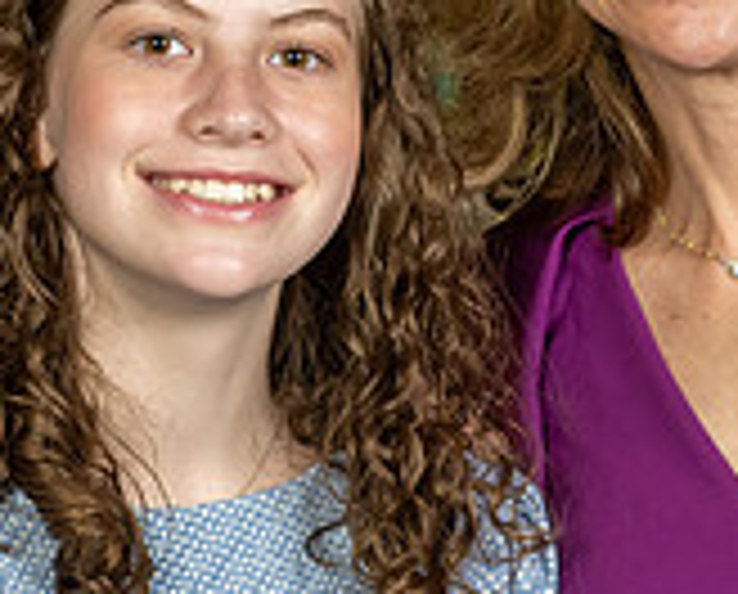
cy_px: 240
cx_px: 38
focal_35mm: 286
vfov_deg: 5.4
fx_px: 6262
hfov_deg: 6.7
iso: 640
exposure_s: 1/200
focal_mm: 48
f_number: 6.3
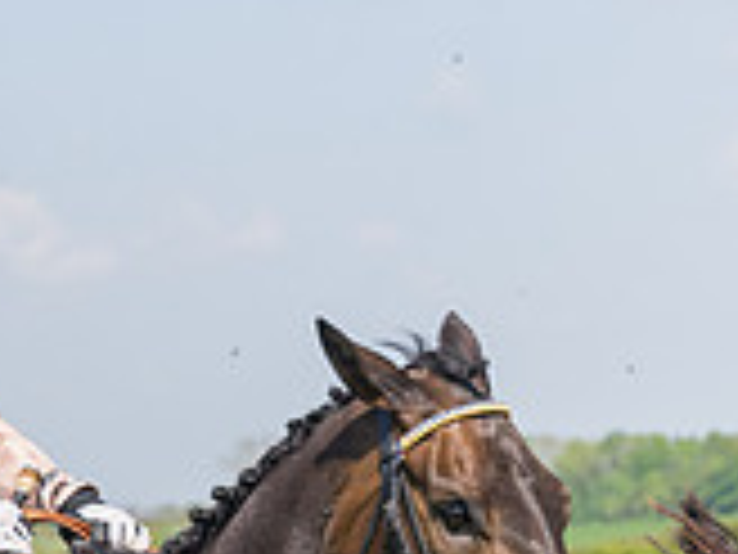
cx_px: -85
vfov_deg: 4.8
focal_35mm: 305
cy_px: 751
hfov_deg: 6.5
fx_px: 6502
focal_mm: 70
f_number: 4
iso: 400
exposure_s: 1/3200
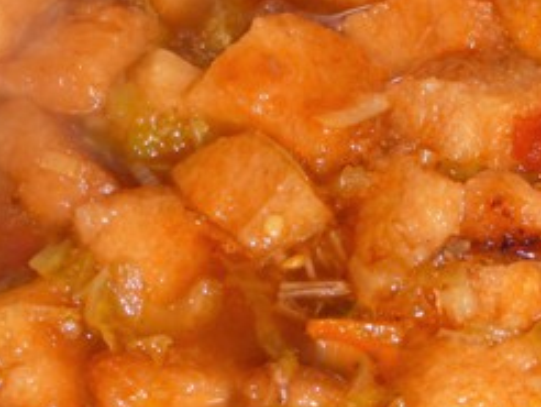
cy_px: 330
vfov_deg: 11.4
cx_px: 444
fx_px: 2034
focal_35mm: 130
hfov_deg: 15.0
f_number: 4.2
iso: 100
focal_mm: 8.5
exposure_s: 1/30
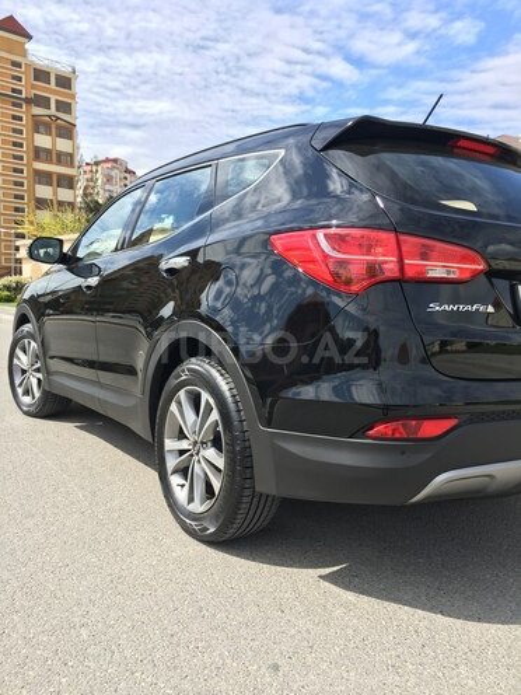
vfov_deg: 61.7
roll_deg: -1.6
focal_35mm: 29
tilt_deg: -4.0
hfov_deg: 48.2
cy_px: 348
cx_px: 260
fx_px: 582
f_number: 2.2
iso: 25
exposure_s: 1/810
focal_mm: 4.15
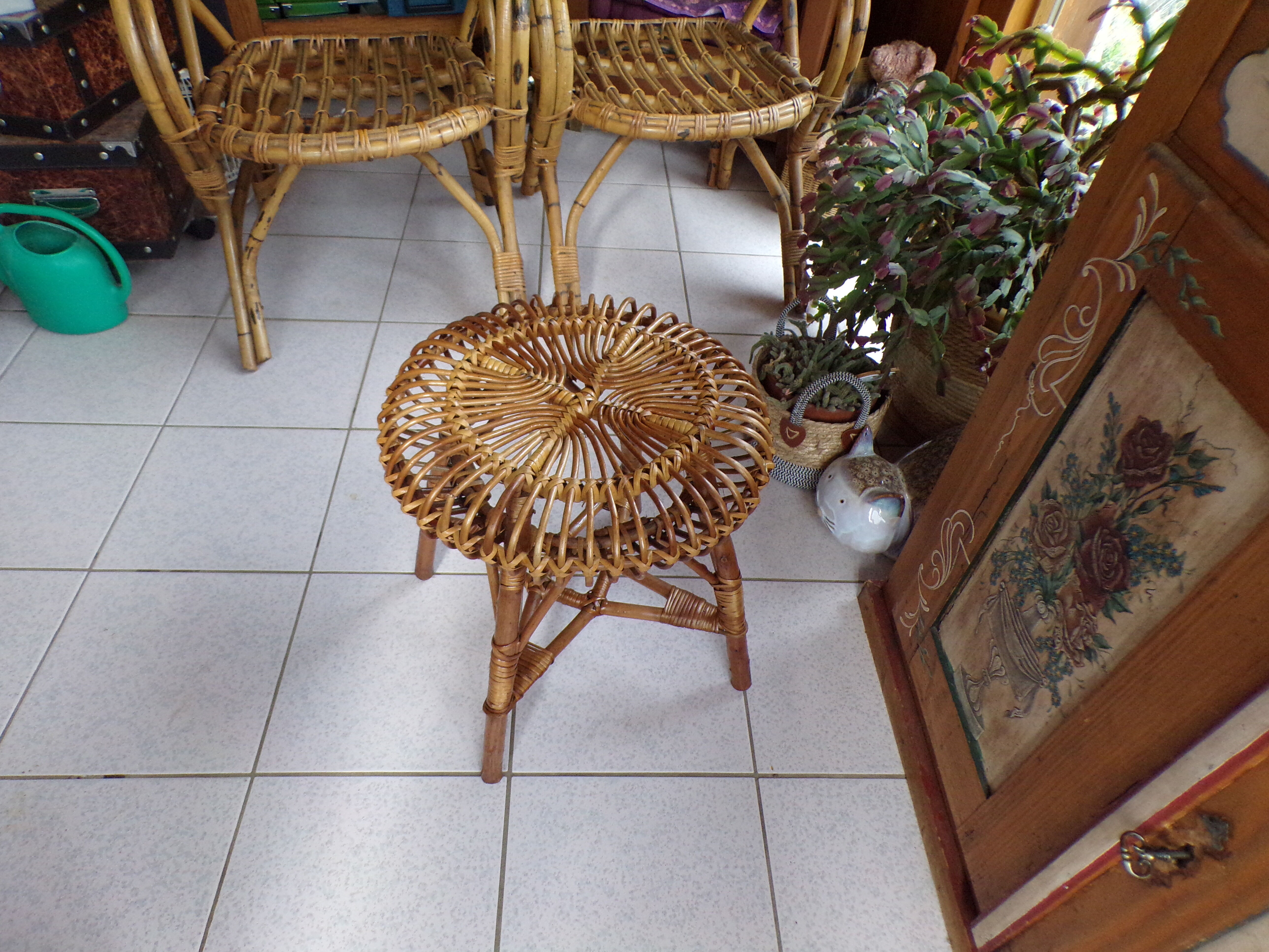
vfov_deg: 56.8
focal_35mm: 24
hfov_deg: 71.6
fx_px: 880
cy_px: 476
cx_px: 634
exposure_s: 1/60
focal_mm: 4.3
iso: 285
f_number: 3
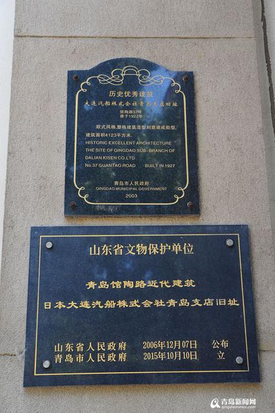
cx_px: 138
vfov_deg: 38.2
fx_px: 596
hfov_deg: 26.0
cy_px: 206
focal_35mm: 52
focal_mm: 52
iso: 200
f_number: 6.3
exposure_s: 1/60
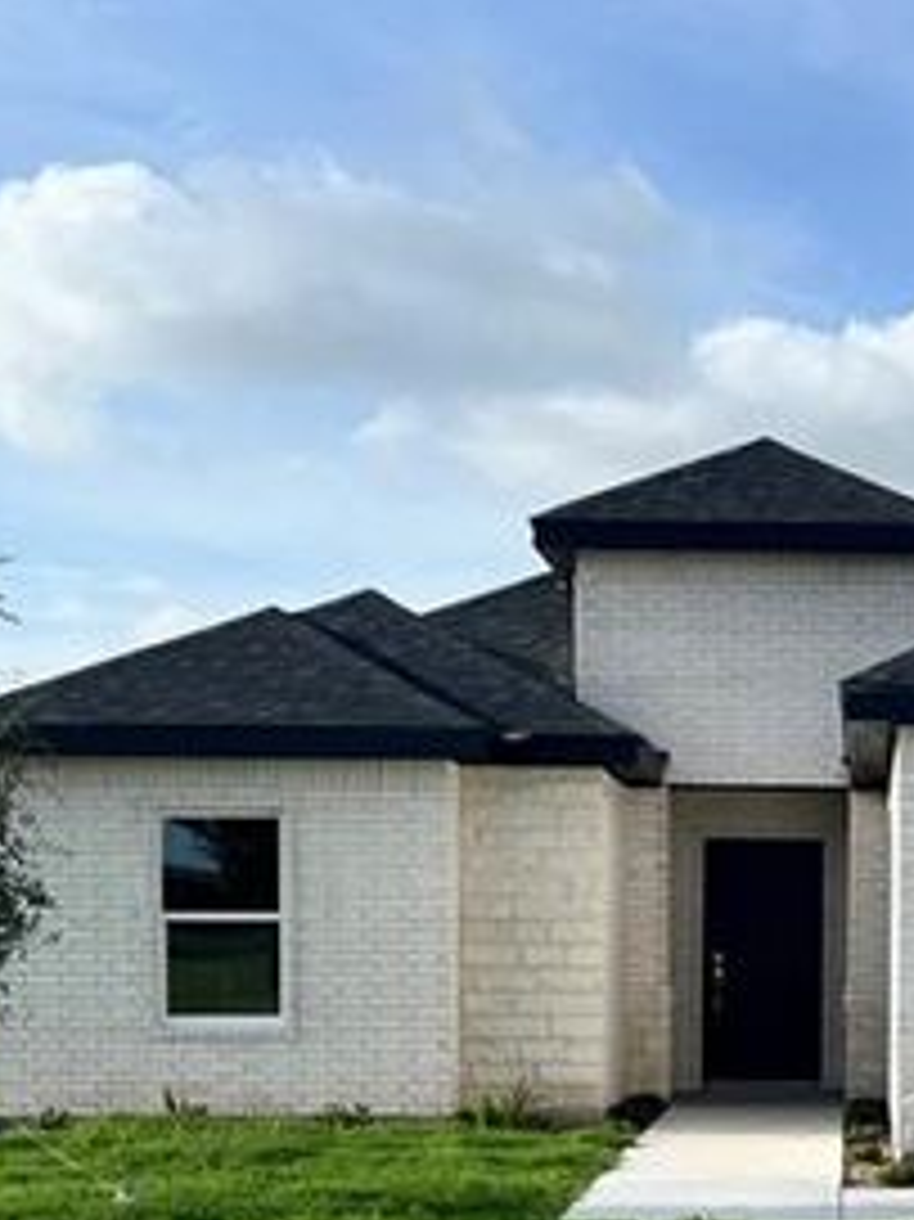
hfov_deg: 22.0
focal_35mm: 64
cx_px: 937
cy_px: 979
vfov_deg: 29.6
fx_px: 2255
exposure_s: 1/3876
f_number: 1.6
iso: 50
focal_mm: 5.1
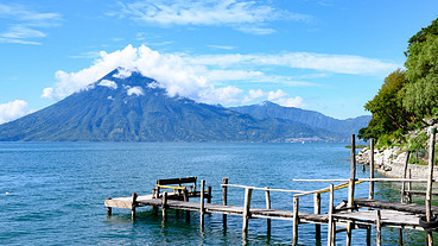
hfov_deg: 43.3
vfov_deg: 25.4
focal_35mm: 47
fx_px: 546
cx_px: 280
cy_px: 135
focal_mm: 28.5
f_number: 22
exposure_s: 1/160
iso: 800
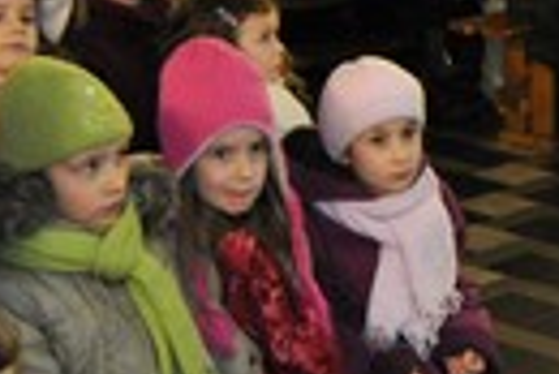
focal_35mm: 125
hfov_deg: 15.6
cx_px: 722
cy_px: -103
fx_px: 1943
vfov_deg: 10.8
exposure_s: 1/30
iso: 400
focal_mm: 18
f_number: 3.5
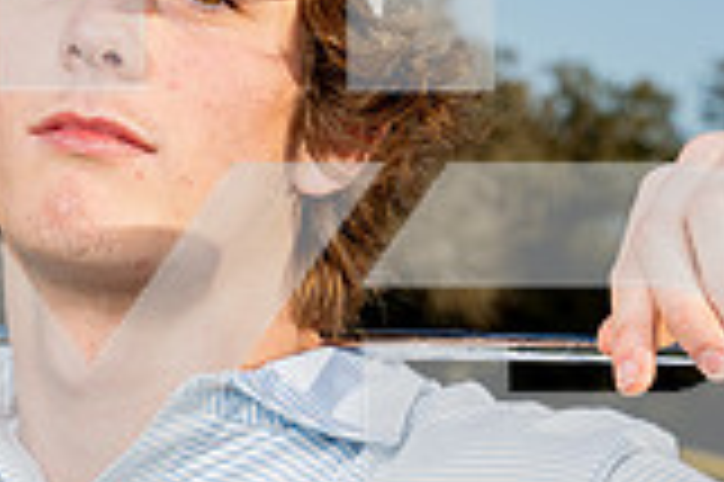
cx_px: 274
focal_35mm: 253
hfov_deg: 8.1
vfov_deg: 5.4
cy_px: 403
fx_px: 5083
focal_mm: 70
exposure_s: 1/250
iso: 100
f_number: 8
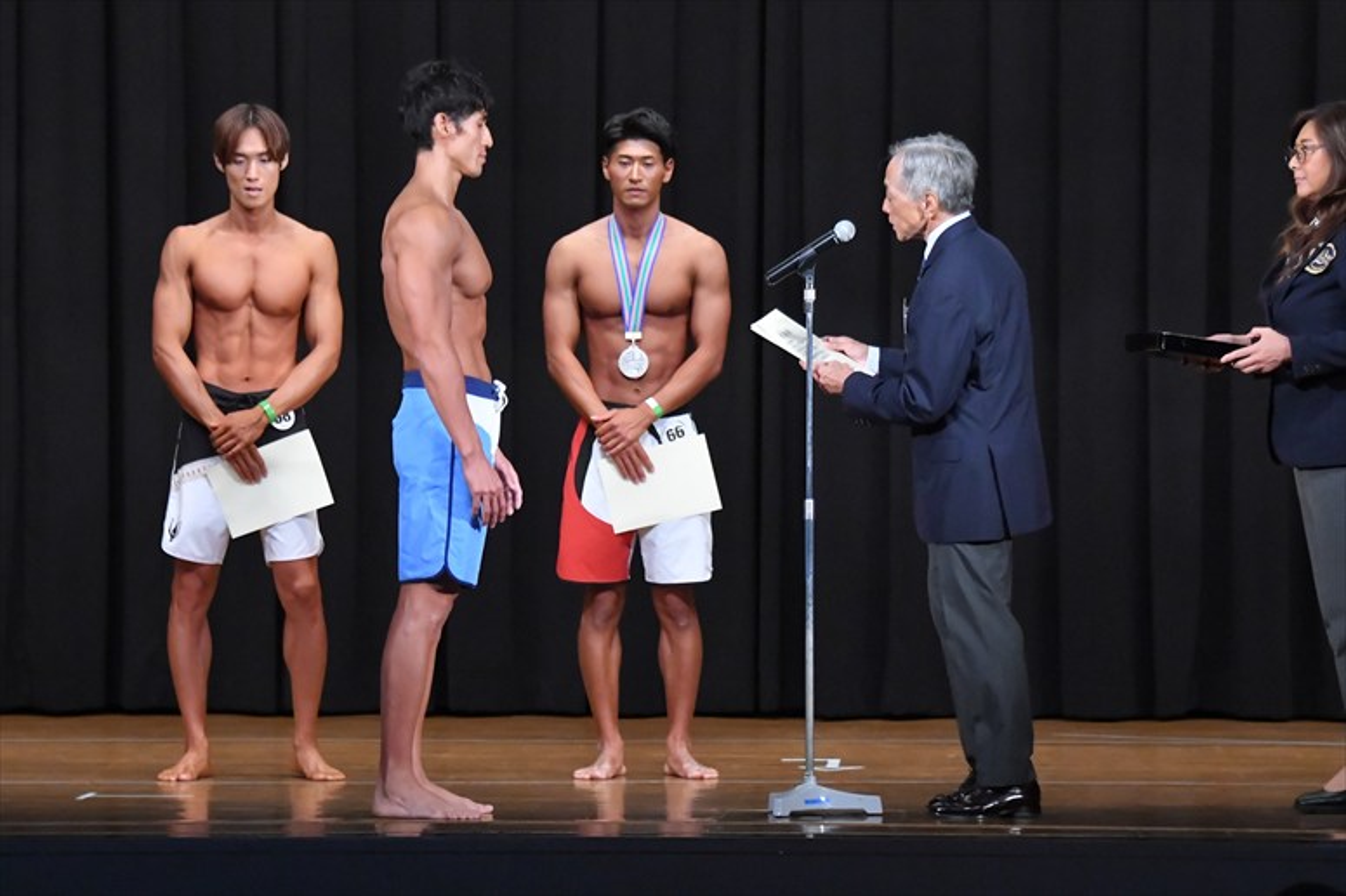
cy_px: 448
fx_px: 6988
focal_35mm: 187
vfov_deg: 7.3
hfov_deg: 11.0
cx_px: 673
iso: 8000
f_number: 5.6
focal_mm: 125
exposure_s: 1/400
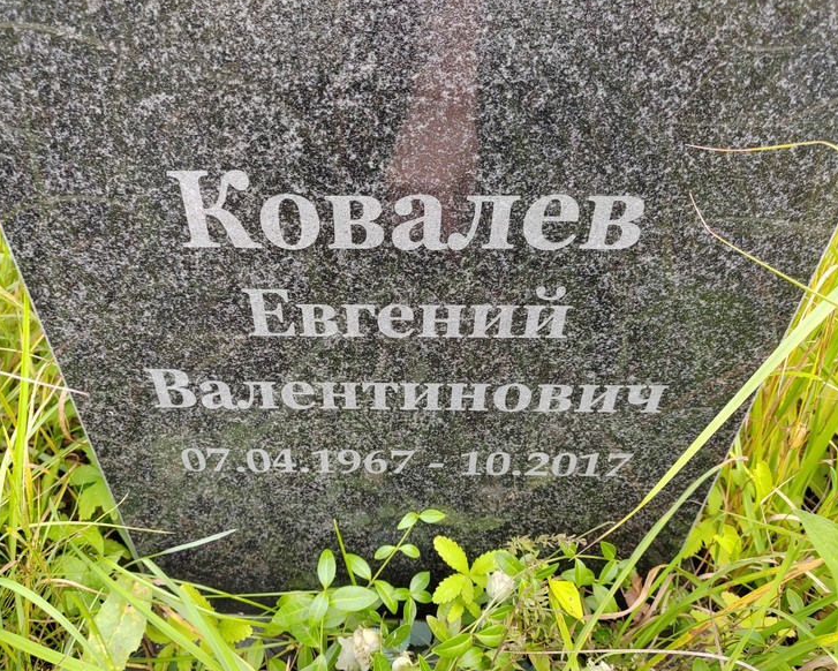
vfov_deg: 50.0
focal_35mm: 29
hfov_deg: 60.3
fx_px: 719
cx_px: 383
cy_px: 334
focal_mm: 5.52
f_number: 1.9
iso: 100
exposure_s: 1/160
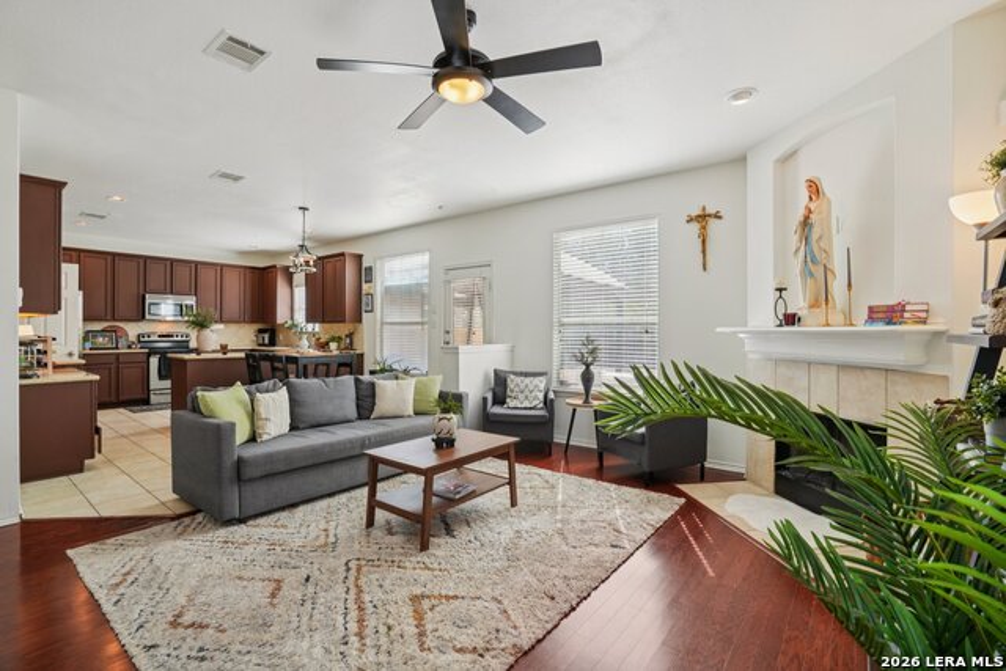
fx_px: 447
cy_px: 336
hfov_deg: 96.7
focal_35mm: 16
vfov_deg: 73.8
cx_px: 503
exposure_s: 1/60
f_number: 8
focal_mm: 16
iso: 400
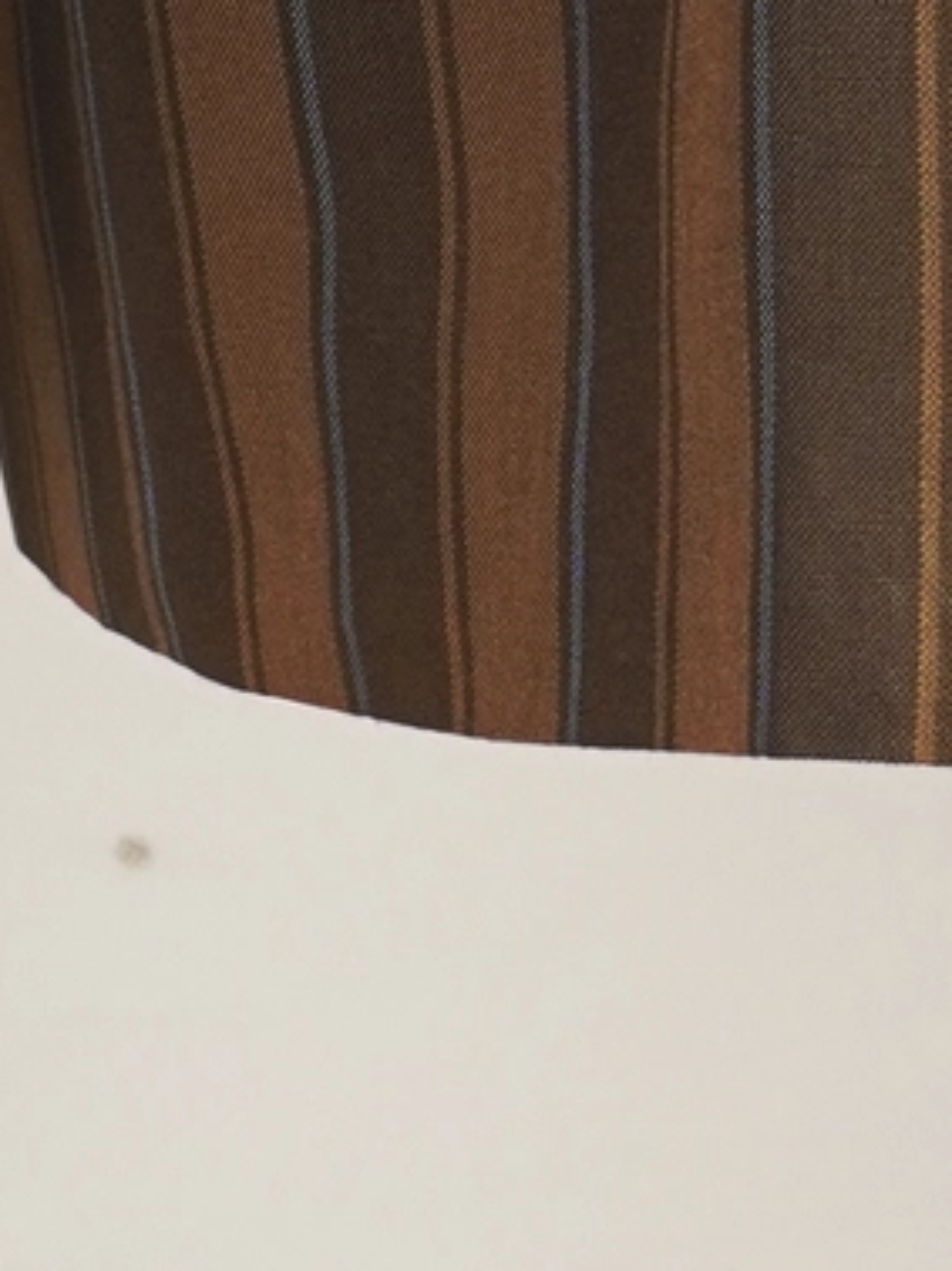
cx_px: 1608
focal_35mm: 352
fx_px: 12922
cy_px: -2535
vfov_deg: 5.3
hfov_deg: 4.2
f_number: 6.3
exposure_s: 1/15
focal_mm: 32
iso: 320
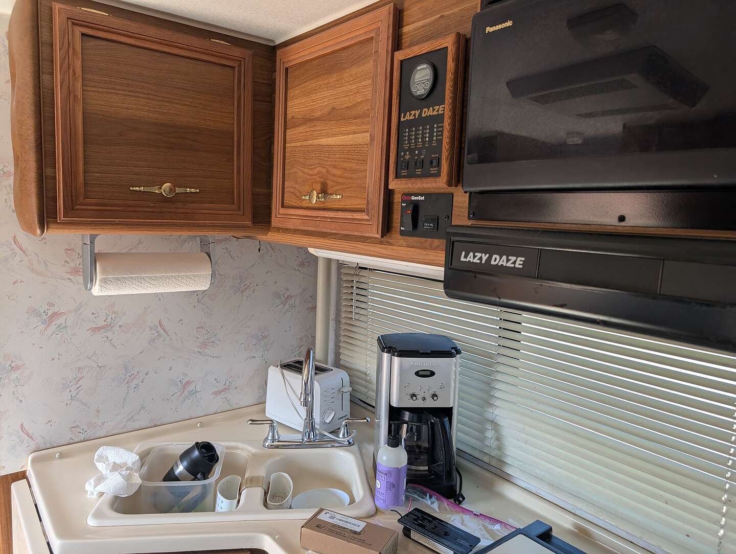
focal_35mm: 24
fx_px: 511
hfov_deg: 71.5
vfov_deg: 56.9
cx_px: 368
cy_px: 277
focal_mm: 6.9
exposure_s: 1/82.1
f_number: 1.68
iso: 125
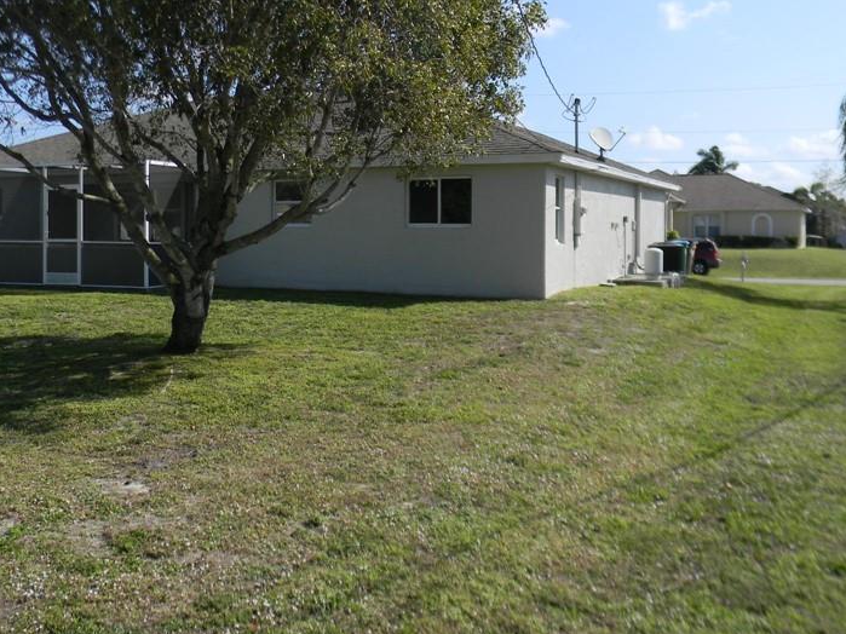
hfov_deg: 45.6
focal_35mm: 41
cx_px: 345
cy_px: 231
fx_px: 1002
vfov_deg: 34.9
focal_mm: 5
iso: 80
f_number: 3.5
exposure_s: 1/868
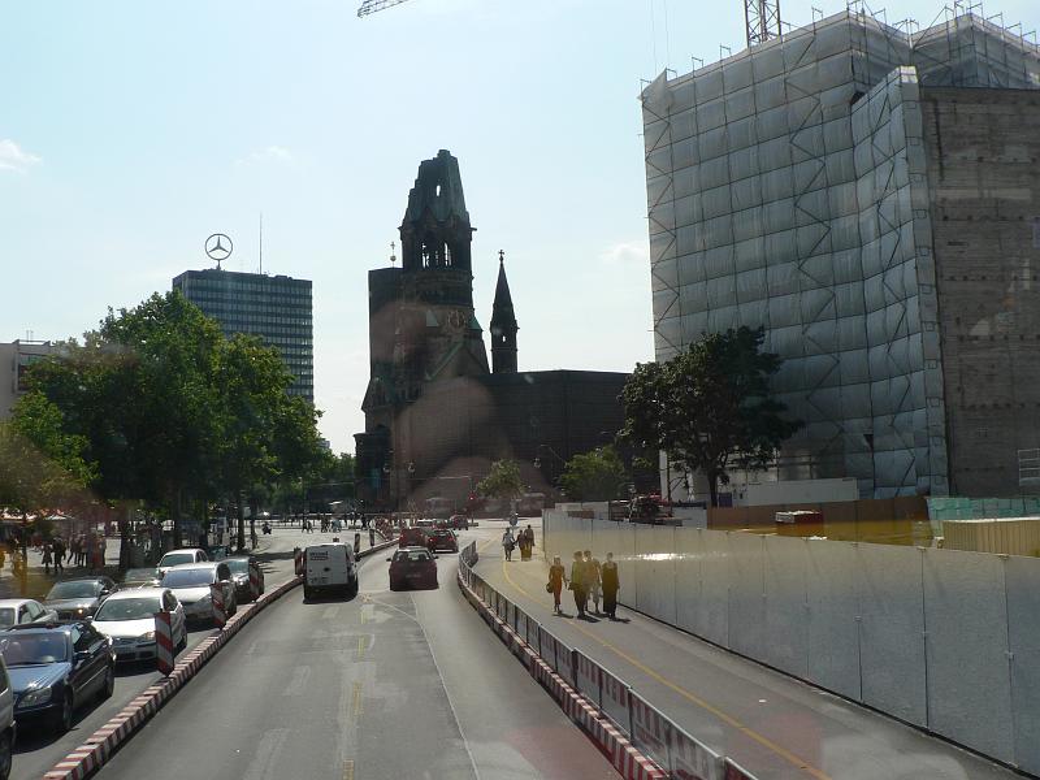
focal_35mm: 36
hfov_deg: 51.4
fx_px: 1082
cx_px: 520
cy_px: 390
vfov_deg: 39.7
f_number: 5.6
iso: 80
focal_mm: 6
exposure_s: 1/800
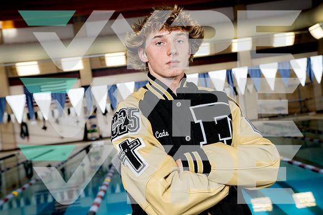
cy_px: 108
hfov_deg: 42.7
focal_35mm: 46
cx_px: 162
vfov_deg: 29.3
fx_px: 413
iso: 320
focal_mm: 46
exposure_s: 1/250
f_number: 5.6
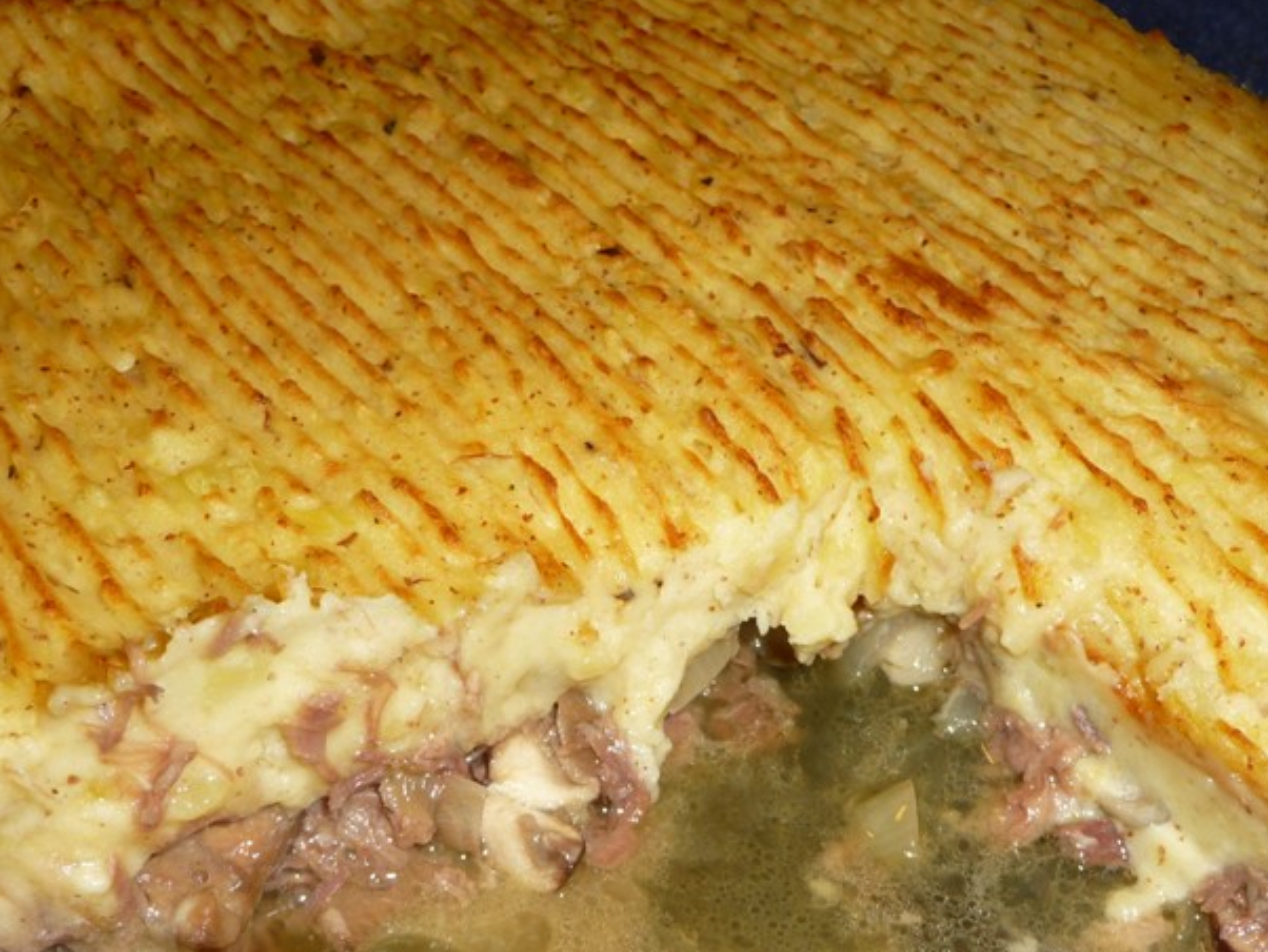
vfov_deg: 41.8
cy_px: 495
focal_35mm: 34
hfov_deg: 53.9
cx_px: 607
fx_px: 1246
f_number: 3.5
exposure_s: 1/30
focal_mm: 5.3
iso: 100
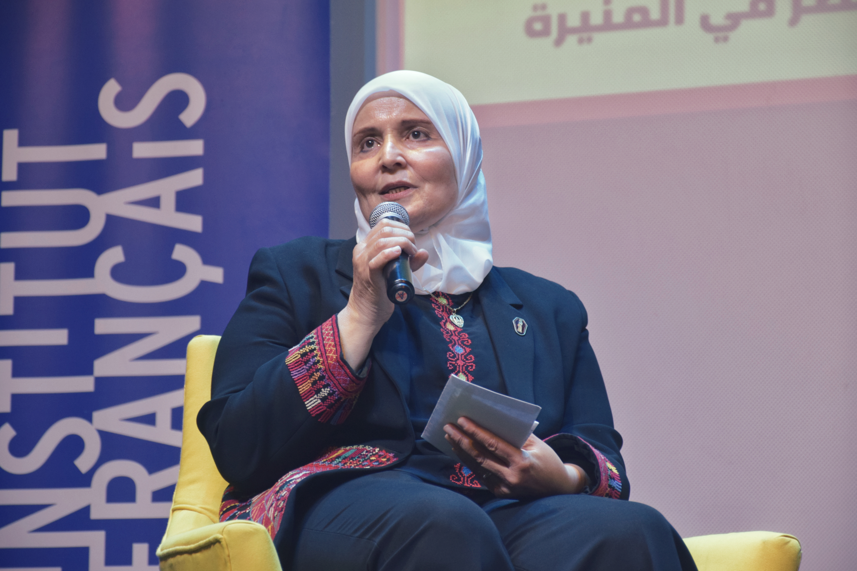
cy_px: 286
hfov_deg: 13.0
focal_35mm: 158
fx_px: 3749
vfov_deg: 8.7
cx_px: 428
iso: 1600
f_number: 5.6
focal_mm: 105
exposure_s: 1/60
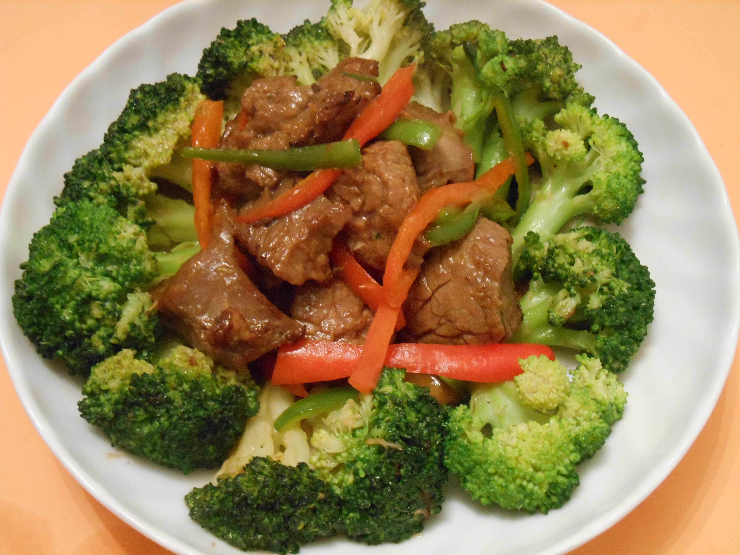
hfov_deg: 41.2
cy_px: 278
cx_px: 370
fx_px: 983
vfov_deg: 31.5
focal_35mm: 46
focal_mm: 8.3
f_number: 4
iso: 800
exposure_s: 1/10
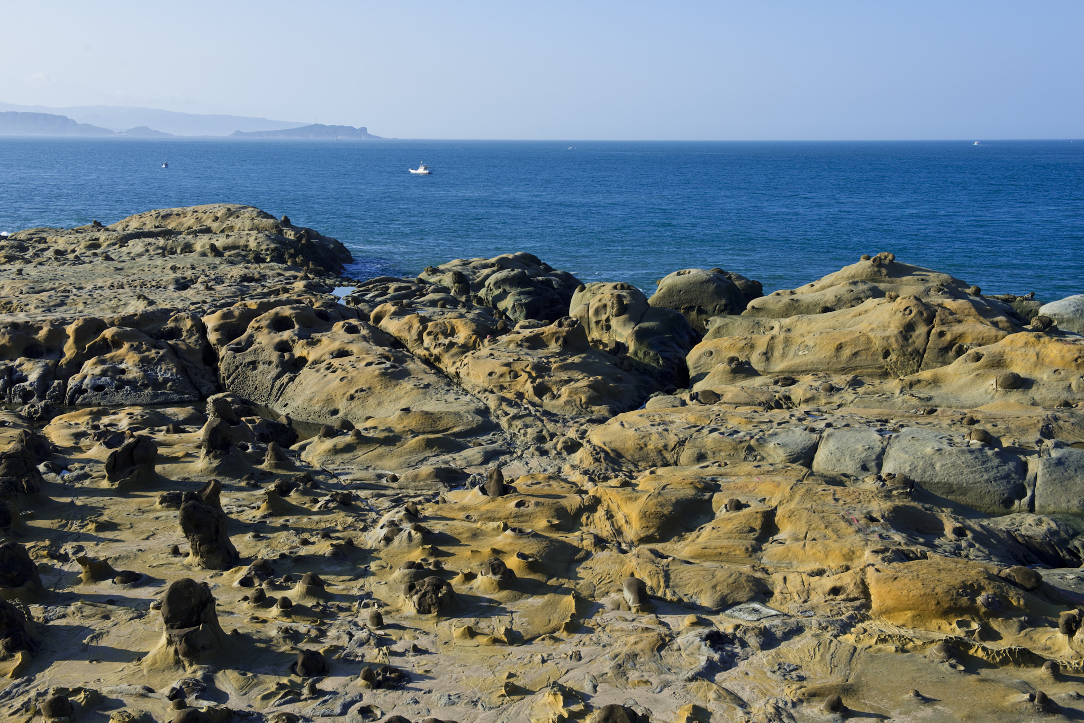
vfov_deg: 29.9
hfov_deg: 43.6
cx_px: 542
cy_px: 362
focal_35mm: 45
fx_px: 1355
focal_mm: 45
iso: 100
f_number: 8
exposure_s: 1/200
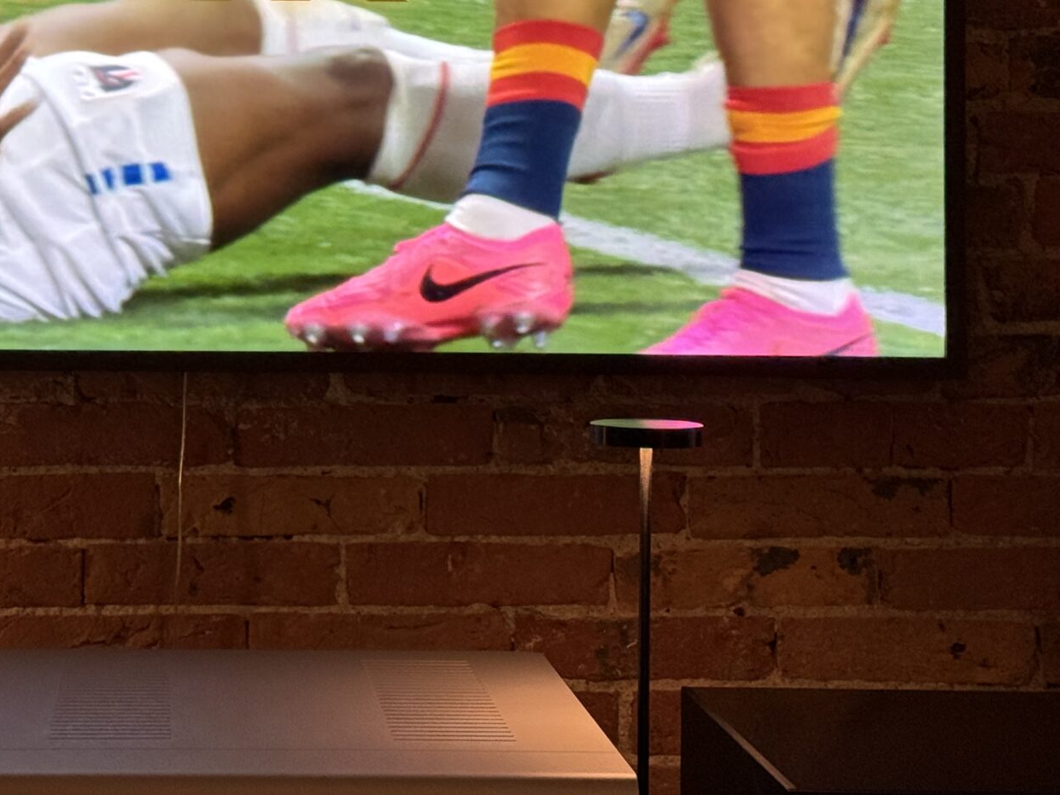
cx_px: 216
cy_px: 123
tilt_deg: +2.3
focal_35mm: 99
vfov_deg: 14.8
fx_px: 3032
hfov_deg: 19.6
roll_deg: +0.1
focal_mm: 6.76
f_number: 1.78
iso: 100
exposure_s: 1/50
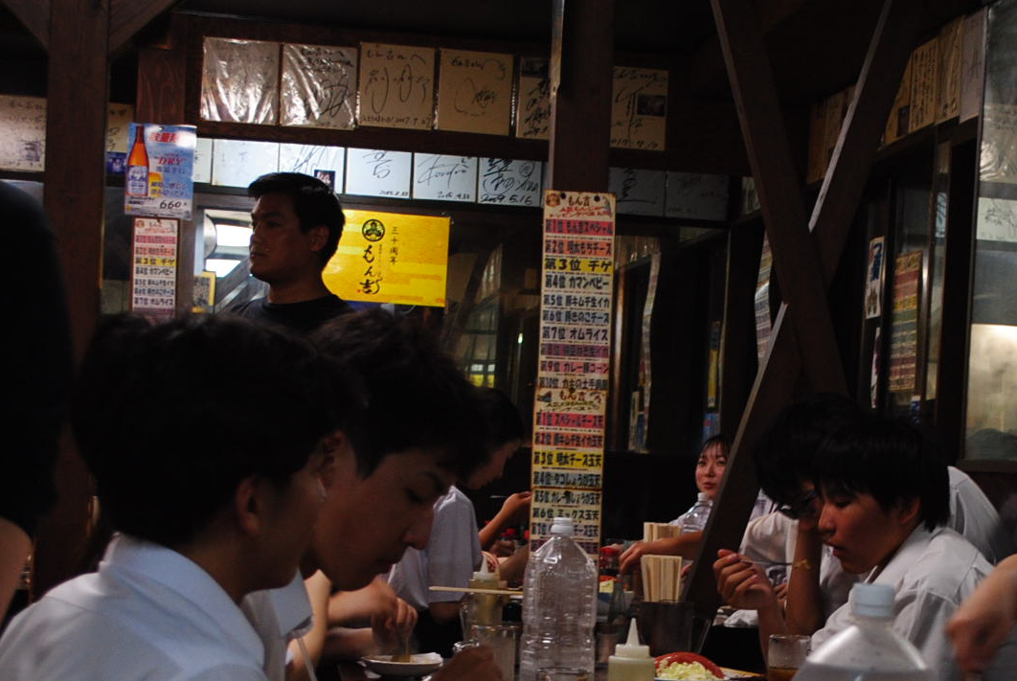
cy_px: 579
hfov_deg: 24.6
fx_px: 2319
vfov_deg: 16.5
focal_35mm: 82
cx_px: 715
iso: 400
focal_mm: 30
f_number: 4.5
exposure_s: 1/25
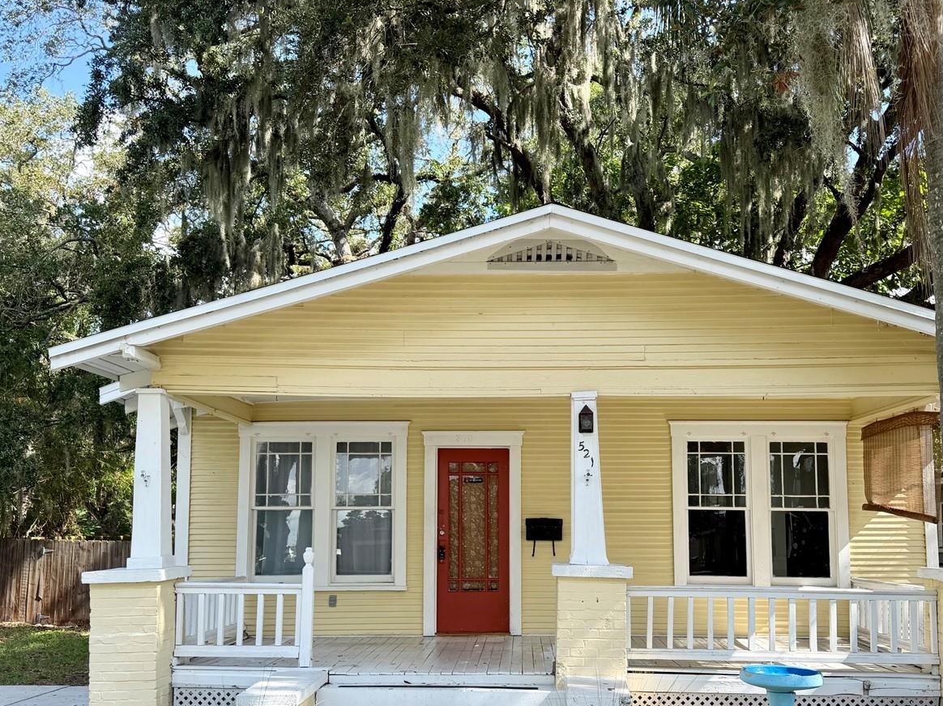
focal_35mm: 33
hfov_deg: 55.3
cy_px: 452
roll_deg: +0.1
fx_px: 899
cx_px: 506
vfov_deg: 42.5
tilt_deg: +5.7
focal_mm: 6.76
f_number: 1.78
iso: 100
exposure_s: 1/1314
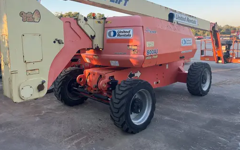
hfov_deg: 62.8
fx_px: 196
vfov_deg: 41.5
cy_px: 55
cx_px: 114
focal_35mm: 30
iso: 50
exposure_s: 1/459
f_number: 1.6
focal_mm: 5.1
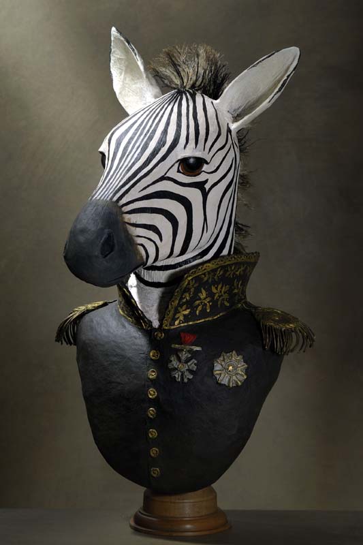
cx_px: 182
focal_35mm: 117
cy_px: 272
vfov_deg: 17.5
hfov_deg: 11.7
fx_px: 1770
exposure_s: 1/125
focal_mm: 78
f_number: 7.1
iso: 100
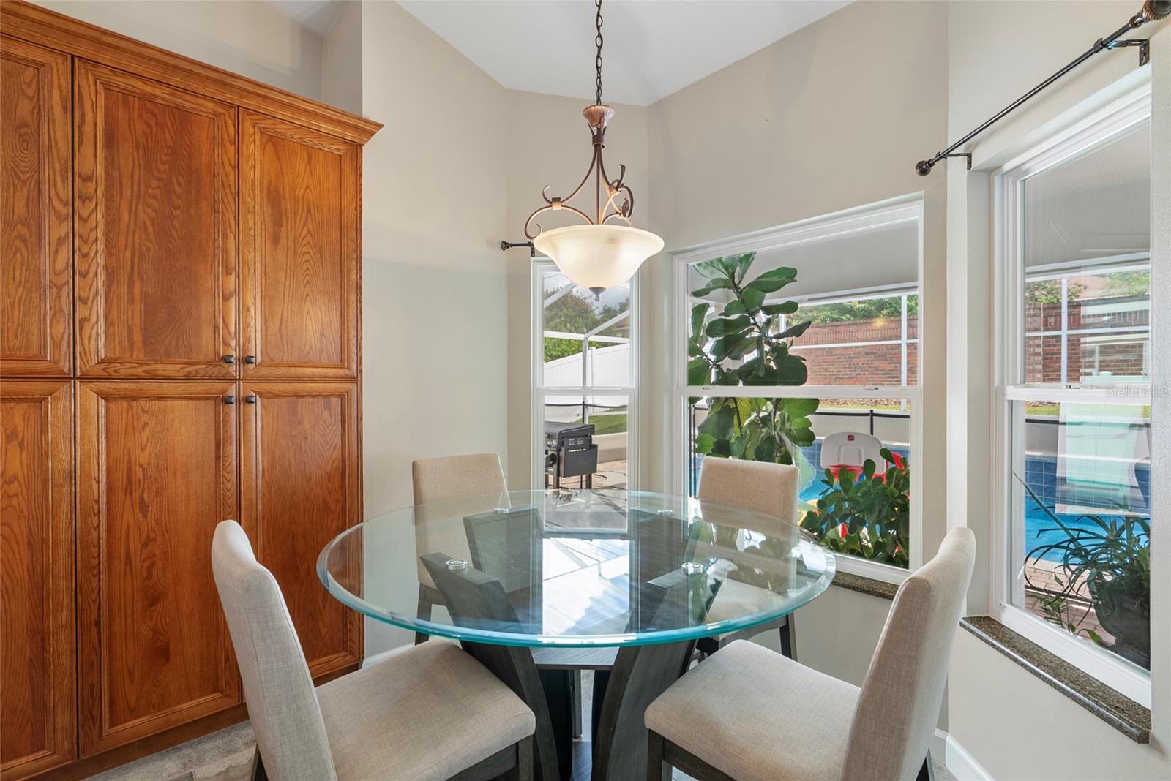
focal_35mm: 16
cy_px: 390
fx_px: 521
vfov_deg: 73.8
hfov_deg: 96.7
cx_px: 586
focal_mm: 16
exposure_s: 1/2.5
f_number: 8
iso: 400
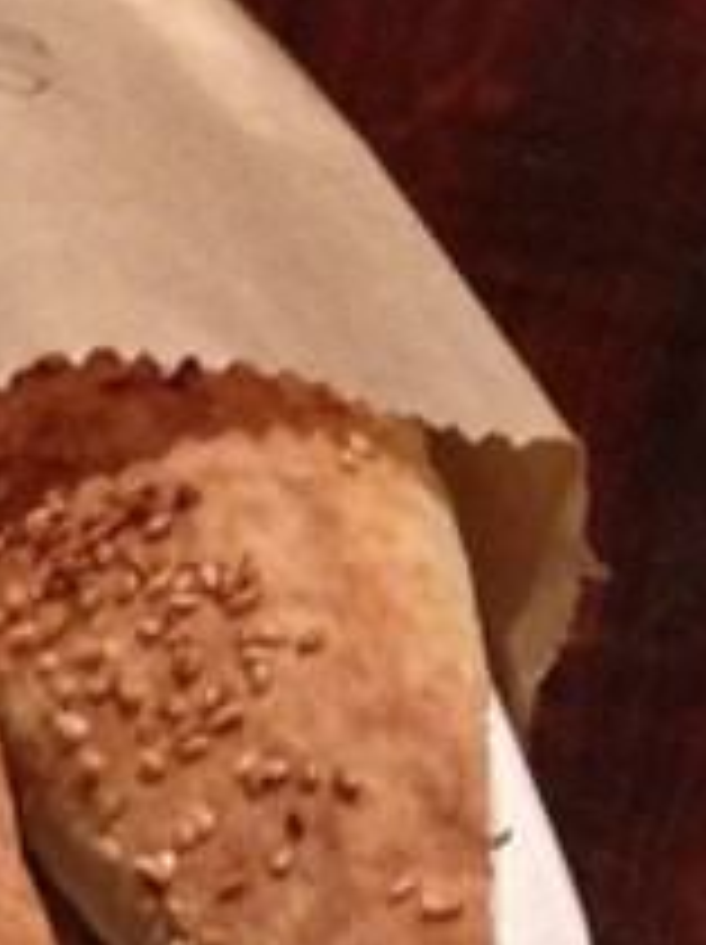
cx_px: -333
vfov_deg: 12.1
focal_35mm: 161
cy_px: 1066
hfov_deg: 9.0
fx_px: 4387
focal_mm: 4.13
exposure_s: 1/15
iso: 400
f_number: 2.4
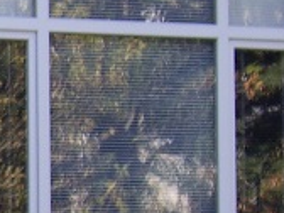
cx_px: -554
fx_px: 3216
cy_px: 522
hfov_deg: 4.8
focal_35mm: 392
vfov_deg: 3.7
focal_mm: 11.5
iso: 64
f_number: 3.4
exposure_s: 1/125
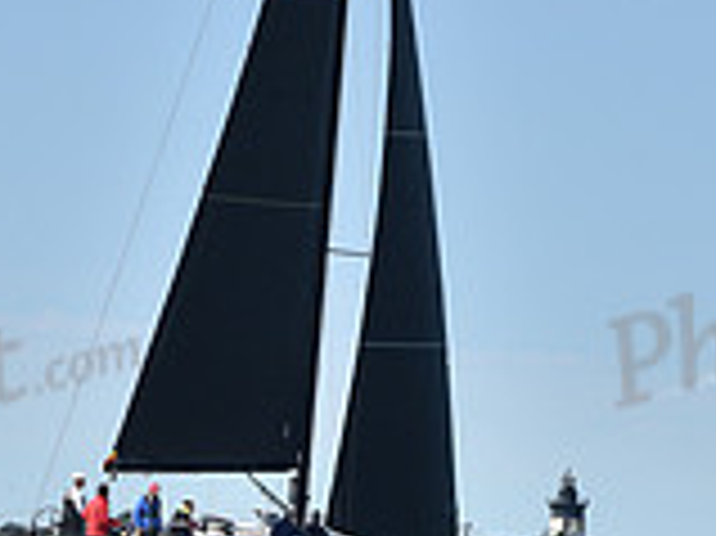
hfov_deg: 6.1
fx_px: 6676
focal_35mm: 323
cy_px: 119
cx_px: 378
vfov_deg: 4.6
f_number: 8
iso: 250
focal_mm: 92
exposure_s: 1/1250
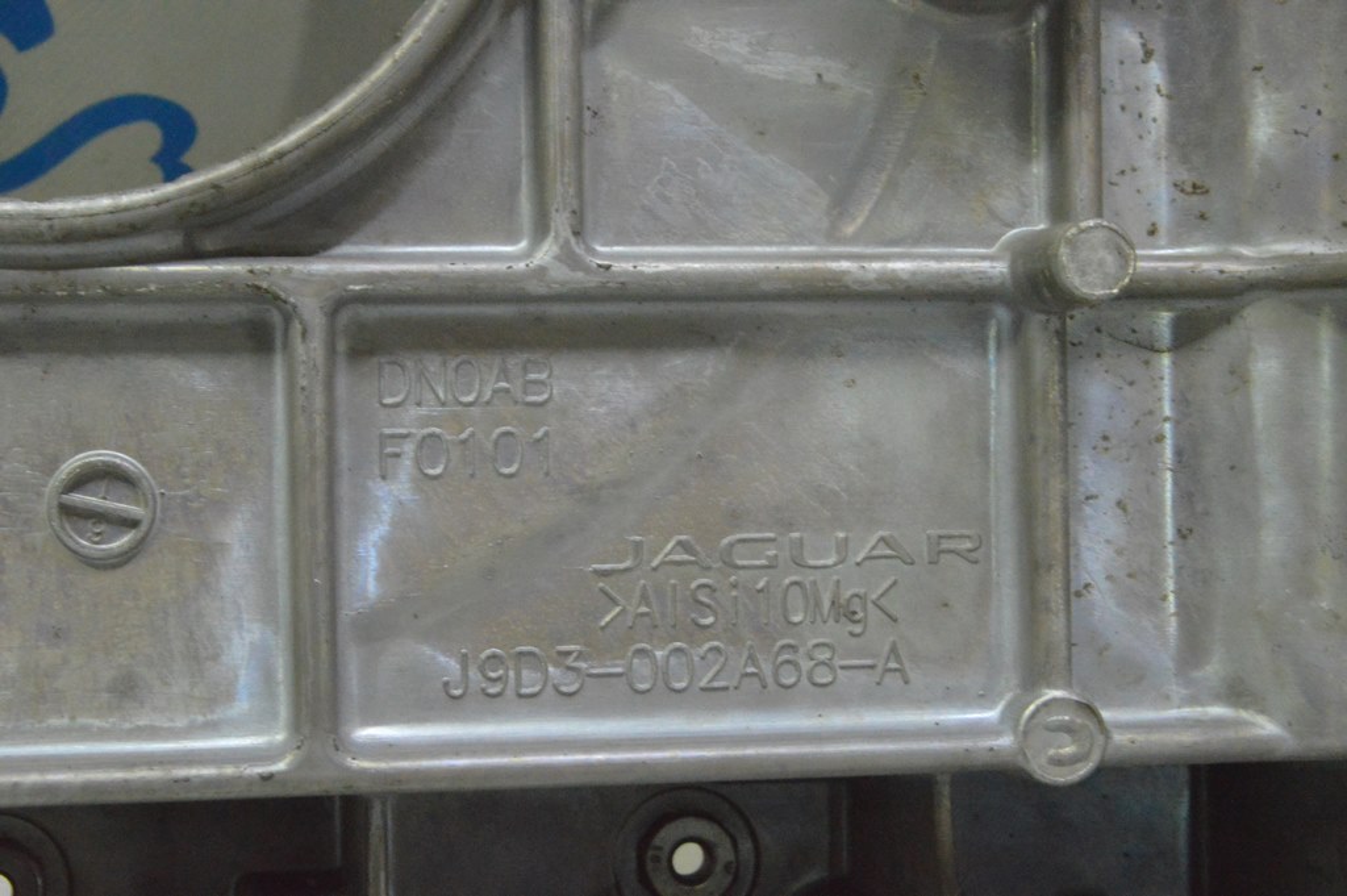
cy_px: 448
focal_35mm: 69
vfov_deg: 19.7
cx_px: 674
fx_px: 2580
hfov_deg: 29.3
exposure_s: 1/20
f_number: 20
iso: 6400
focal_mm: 46
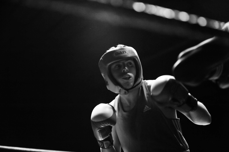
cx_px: 114
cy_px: 76
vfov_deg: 19.4
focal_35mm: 70
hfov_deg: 28.9
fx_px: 445
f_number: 2.8
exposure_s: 1/320
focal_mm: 70
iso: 3200
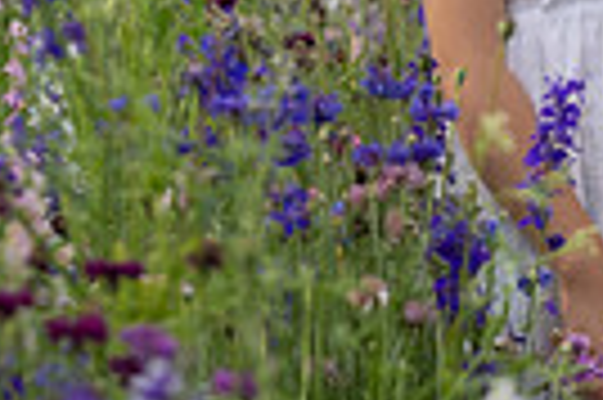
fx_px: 6876
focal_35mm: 411
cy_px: 173
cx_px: 765
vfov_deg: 3.3
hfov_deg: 5.0
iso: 125
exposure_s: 1/500
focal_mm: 95
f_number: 3.5
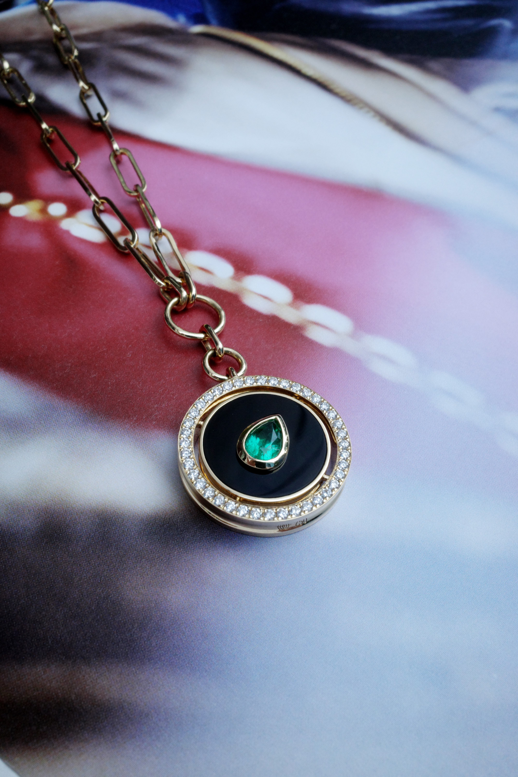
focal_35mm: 28
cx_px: 259
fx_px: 604
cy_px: 388
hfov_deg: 46.4
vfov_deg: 65.5
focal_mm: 18.3
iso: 1000
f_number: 16
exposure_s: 1/15
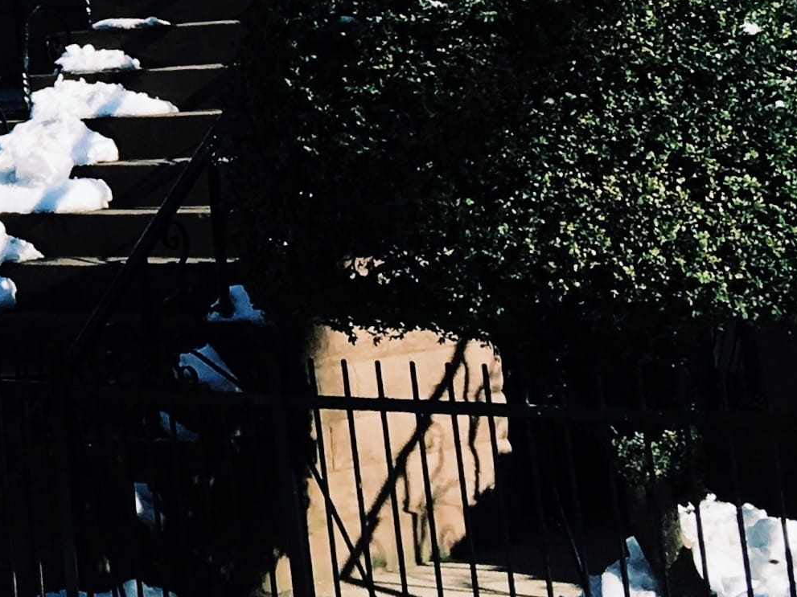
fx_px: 2717
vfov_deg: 11.8
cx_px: -737
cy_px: -374
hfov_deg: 14.3
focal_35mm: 118
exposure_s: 1/1131
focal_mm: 4.15
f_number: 2.2
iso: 25
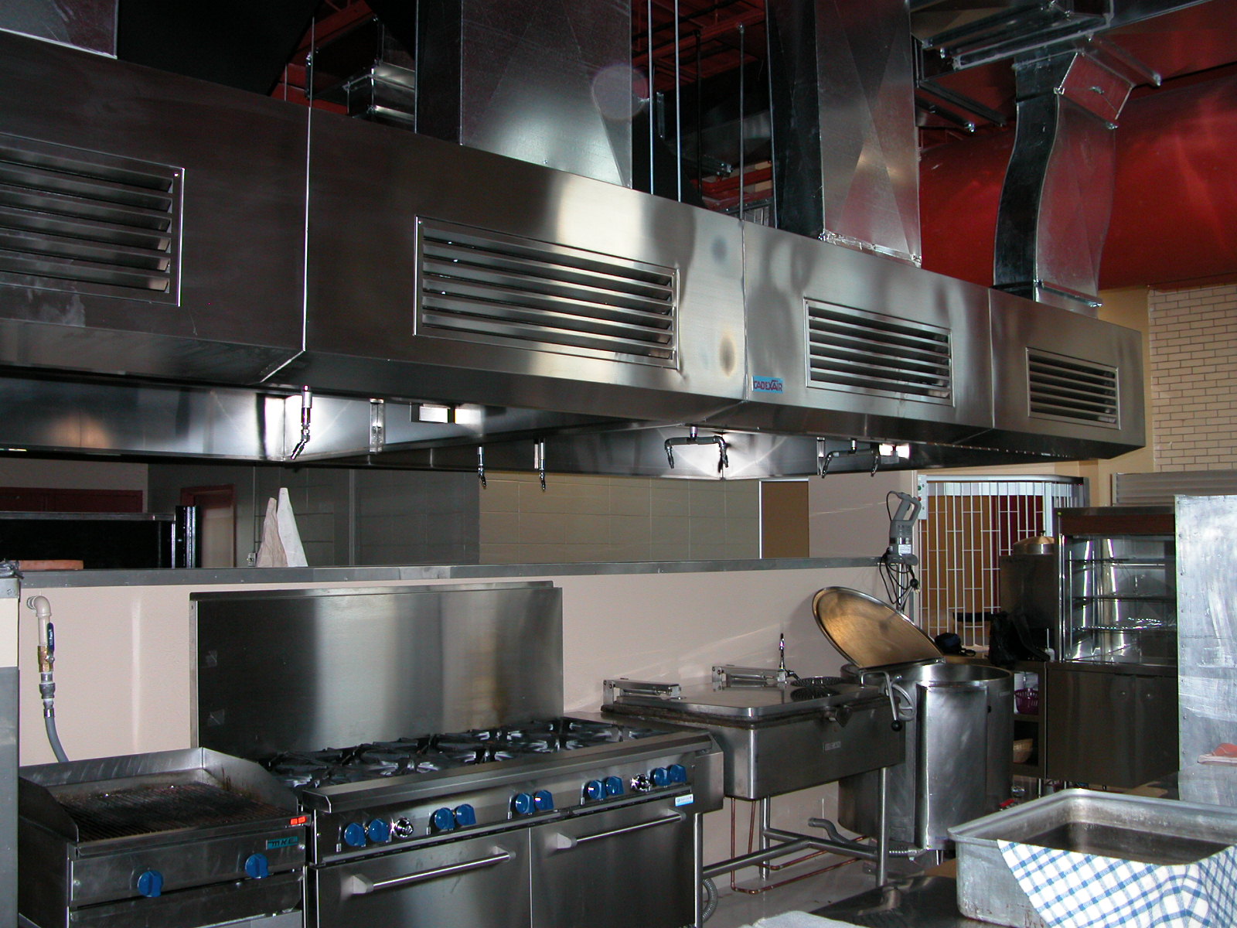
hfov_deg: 52.6
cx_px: 618
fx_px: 1251
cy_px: 464
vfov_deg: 40.7
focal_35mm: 35
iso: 200
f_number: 2.8
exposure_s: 1/60
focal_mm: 8.9
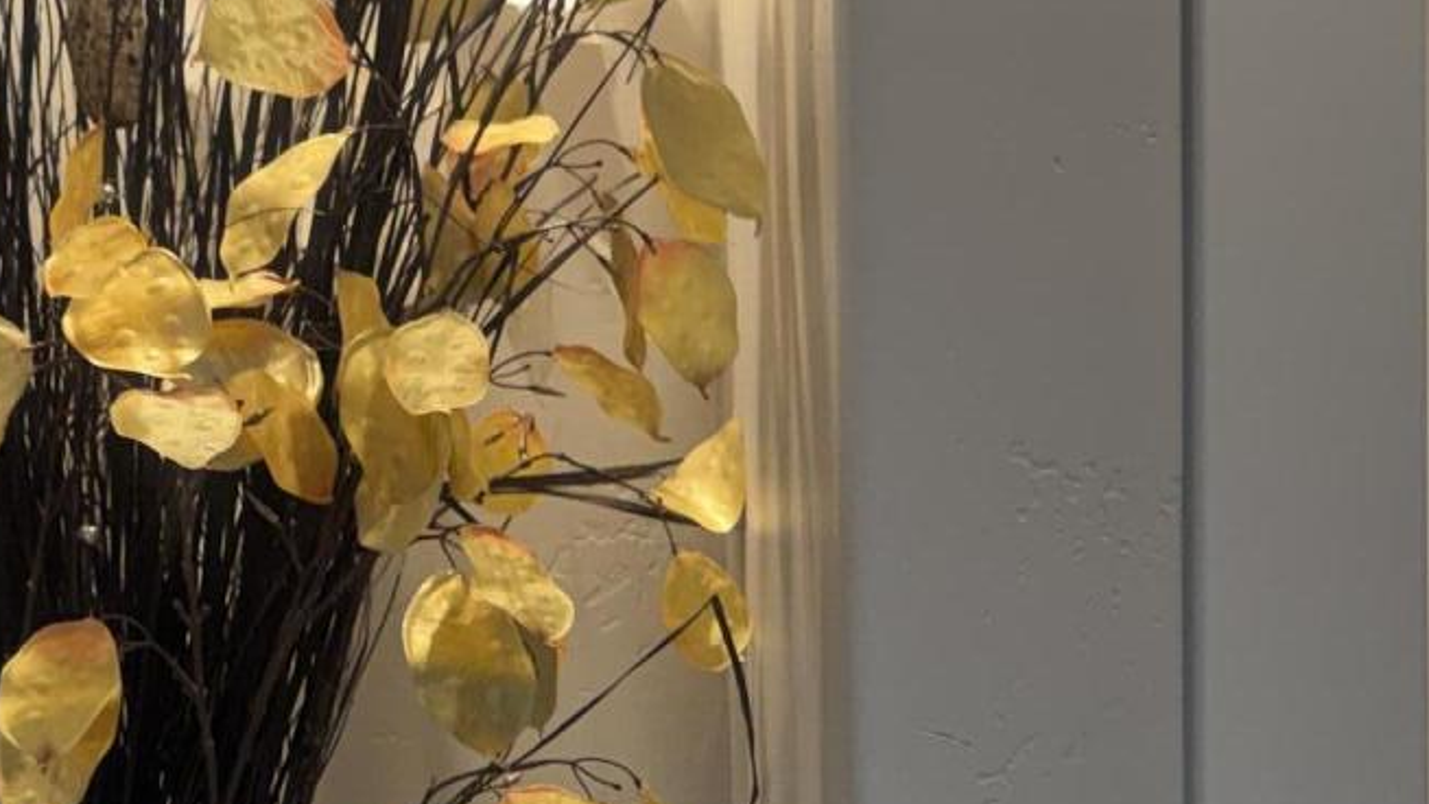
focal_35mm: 80
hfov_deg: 26.5
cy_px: 1217
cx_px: 824
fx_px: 3032
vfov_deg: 14.1
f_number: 1.78
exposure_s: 1/120
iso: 200
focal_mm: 6.76
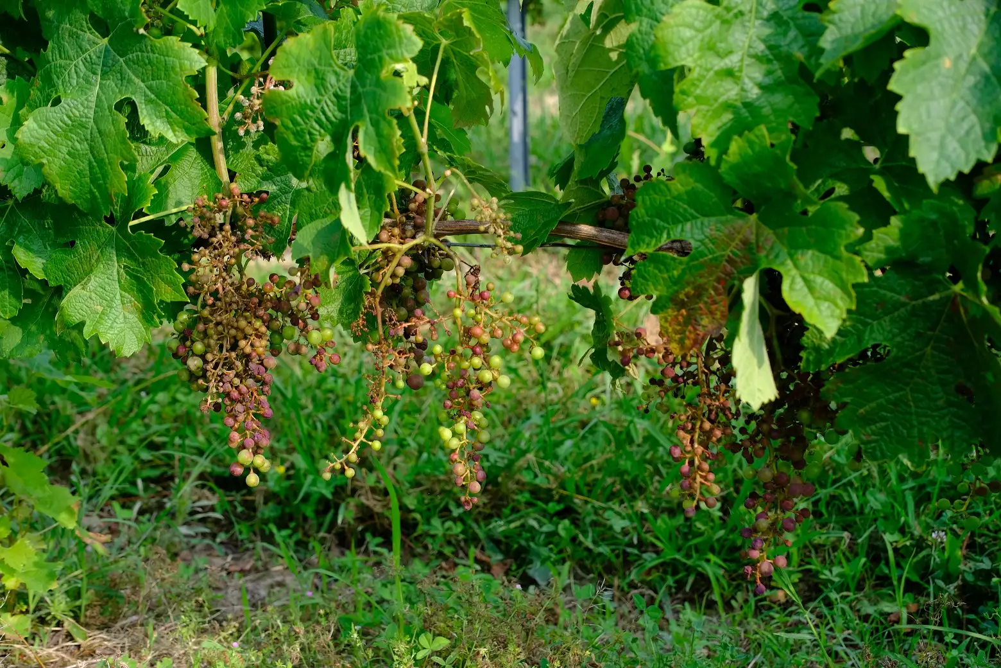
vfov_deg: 26.0
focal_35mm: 52
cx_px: 500
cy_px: 334
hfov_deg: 38.2
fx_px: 1446
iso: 160
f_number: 5.6
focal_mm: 34.5
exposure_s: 1/125
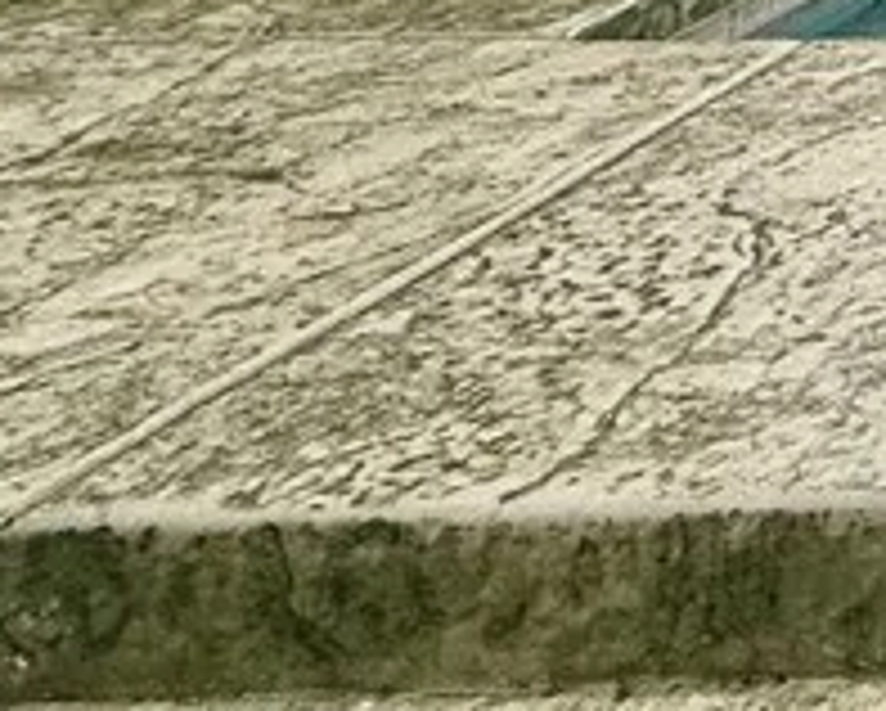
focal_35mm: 71
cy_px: -688
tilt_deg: +2.5
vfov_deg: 16.6
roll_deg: -2.7
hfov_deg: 14.8
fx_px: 1864
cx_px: 2168
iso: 50
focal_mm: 2.22
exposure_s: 1/3663
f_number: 2.2
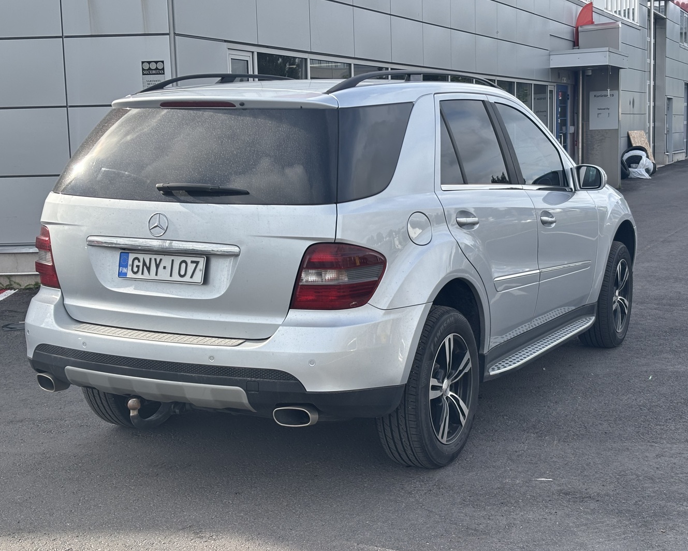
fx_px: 1120
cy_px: 277
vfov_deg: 27.6
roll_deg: +1.2
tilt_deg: -7.5
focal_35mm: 55
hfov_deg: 34.1
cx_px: 356
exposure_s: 1/1695
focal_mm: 5.96
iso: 32
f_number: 1.6
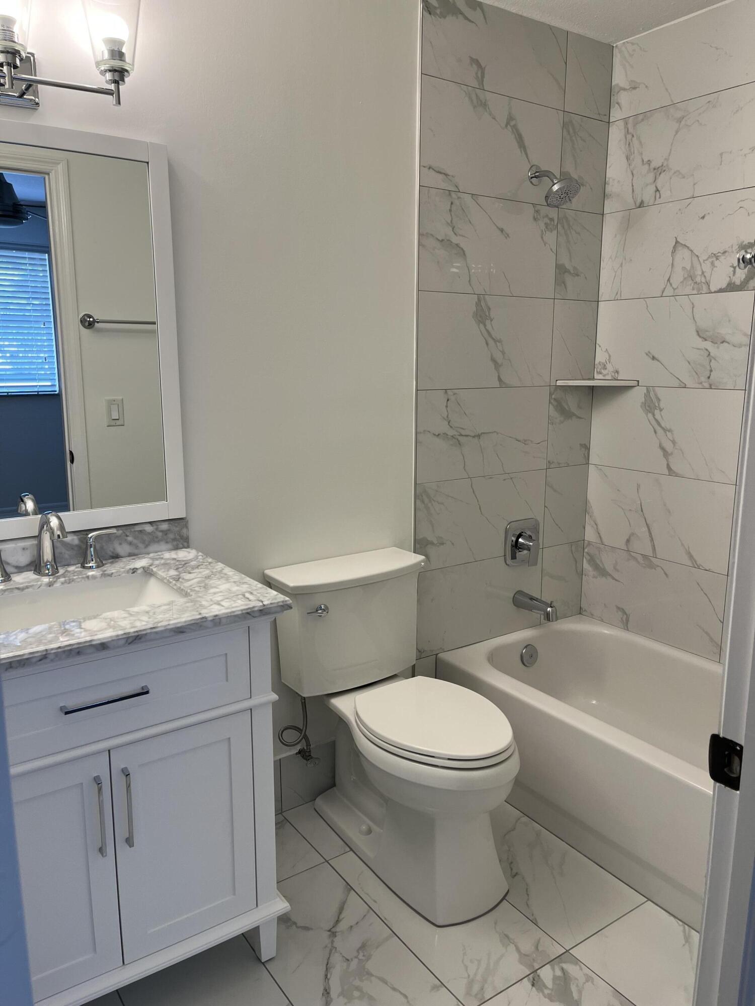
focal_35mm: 26
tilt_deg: -11.9
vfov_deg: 67.3
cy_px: 503
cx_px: 378
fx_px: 756
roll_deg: +0.1
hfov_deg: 53.1
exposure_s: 1/120
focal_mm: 5.1
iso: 80
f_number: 1.6
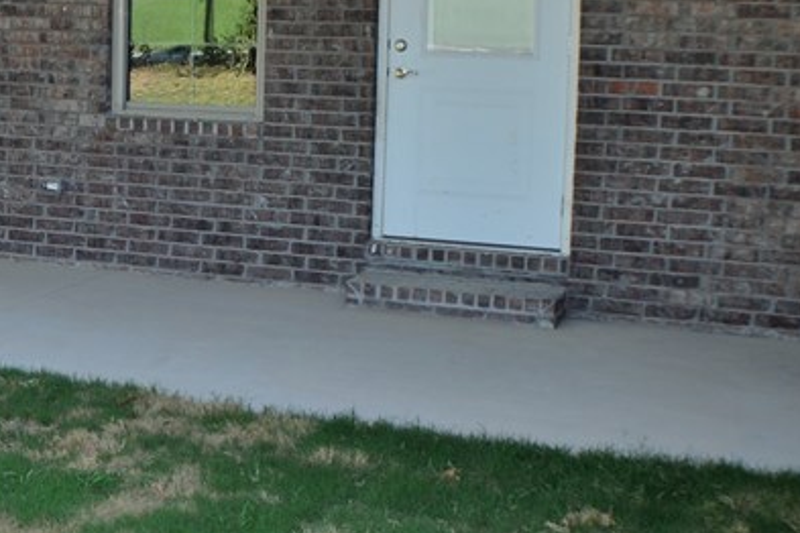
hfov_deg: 23.4
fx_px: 1844
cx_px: -6
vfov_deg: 16.4
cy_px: 130
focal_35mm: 83
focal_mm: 20
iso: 100
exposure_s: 1/200
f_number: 4.5
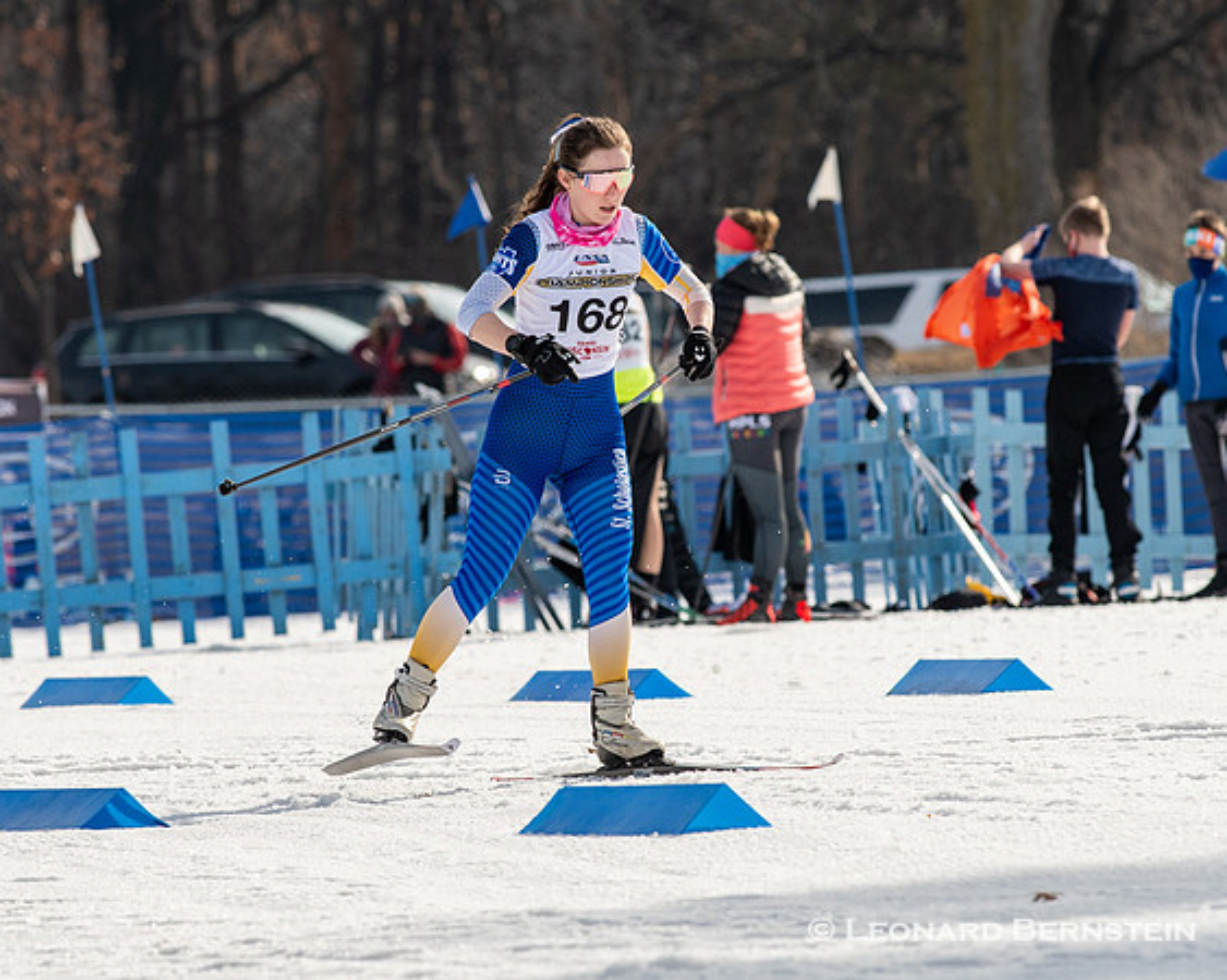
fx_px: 18855
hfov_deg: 3.7
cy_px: 502
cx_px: 663
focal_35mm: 519
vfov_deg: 3.0
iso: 400
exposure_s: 1/2000
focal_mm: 300
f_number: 8
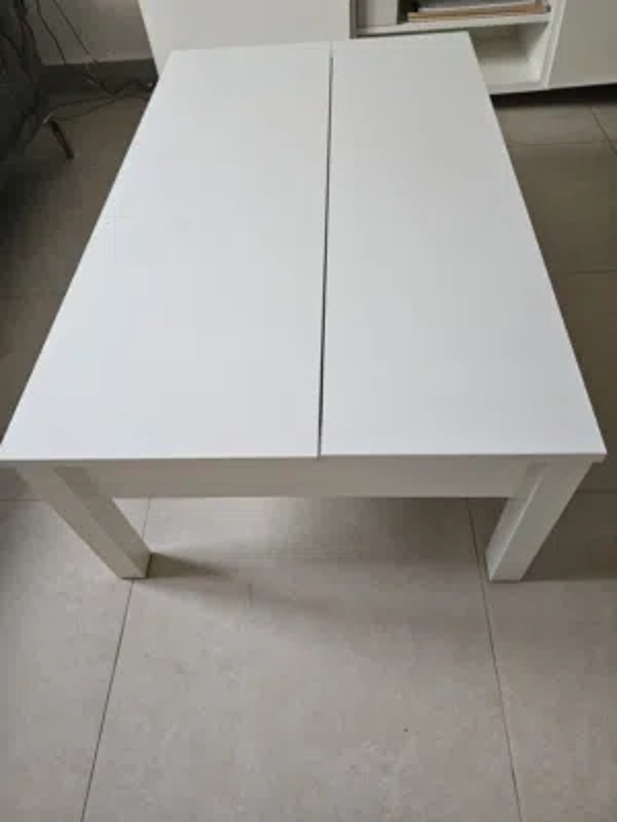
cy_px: 411
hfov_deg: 58.9
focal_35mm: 23
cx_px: 308
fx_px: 547
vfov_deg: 73.9
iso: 500
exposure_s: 1/100
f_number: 1.7
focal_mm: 6.3
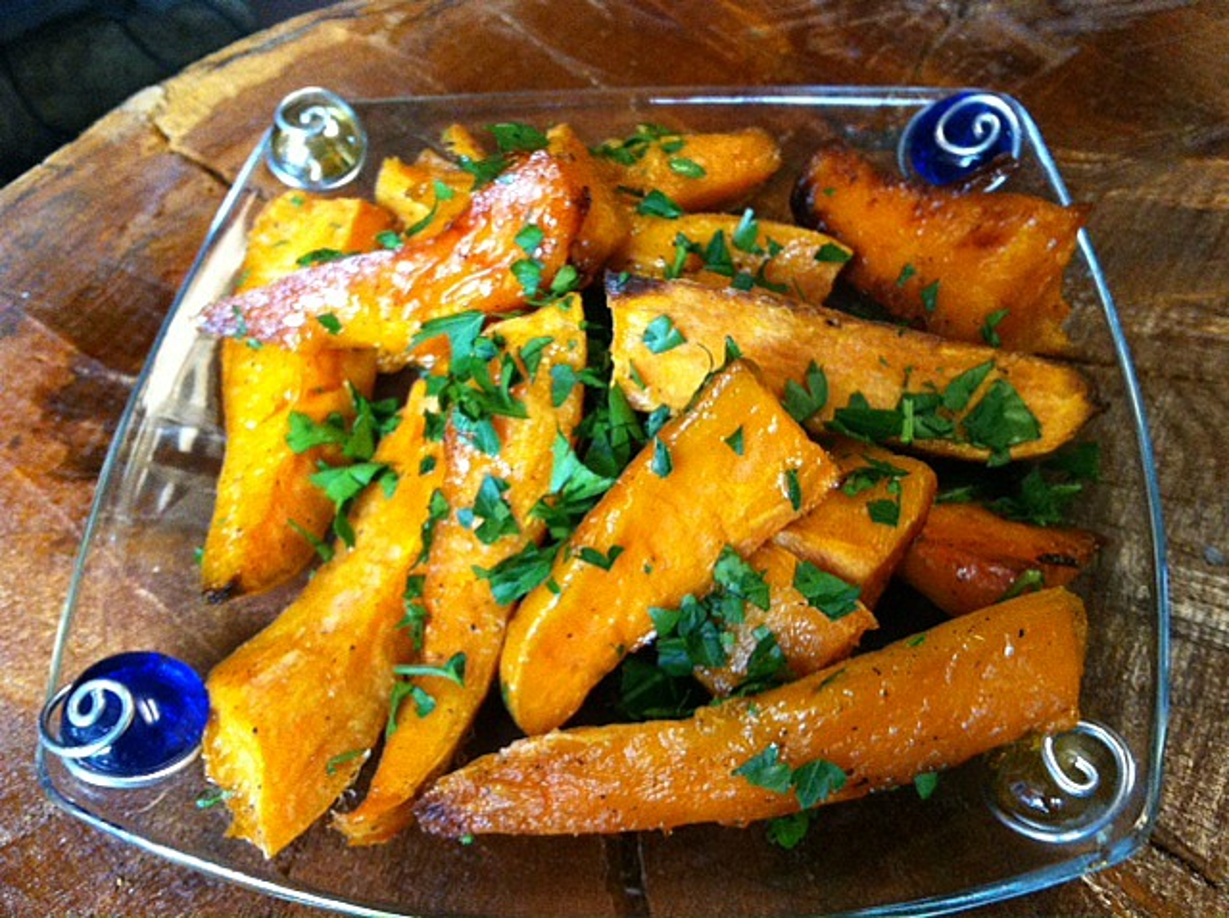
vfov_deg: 40.6
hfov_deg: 52.7
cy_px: 459
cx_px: 614
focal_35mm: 35
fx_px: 1241
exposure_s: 1/15
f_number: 2.8
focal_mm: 3.85
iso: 320
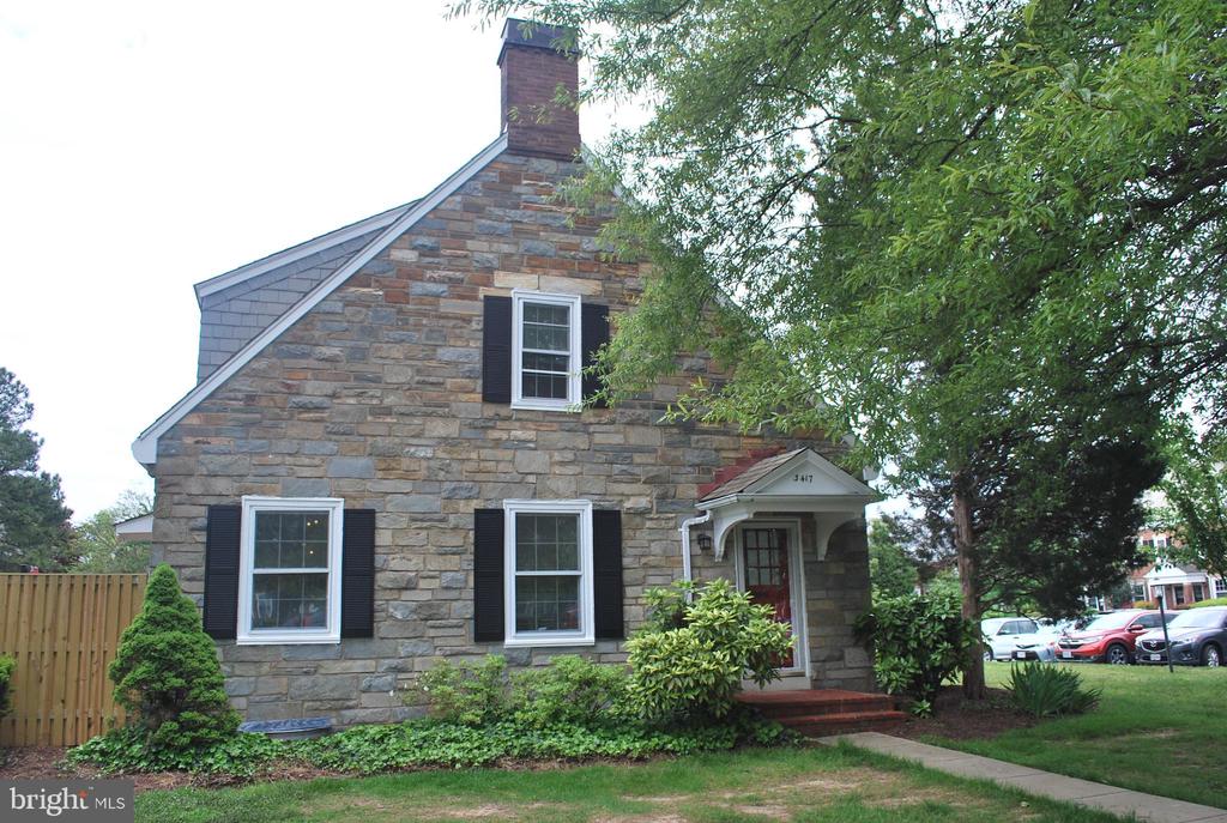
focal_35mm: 27
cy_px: 412
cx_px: 614
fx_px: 922
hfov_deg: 67.3
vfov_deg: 48.1
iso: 100
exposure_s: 1/200
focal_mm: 18
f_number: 7.1
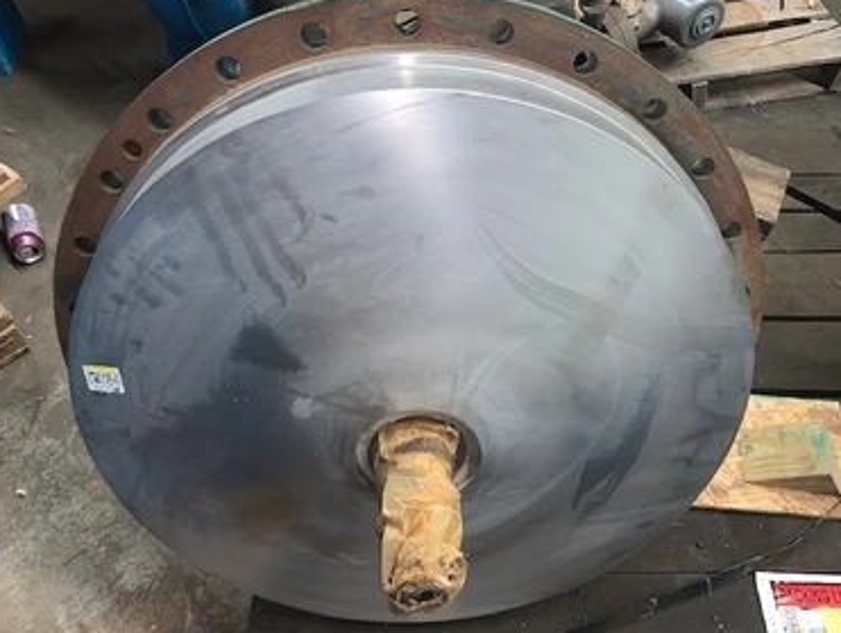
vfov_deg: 49.8
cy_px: 324
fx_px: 681
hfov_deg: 63.4
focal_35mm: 28
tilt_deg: -56.0
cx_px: 424
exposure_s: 1/6
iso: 50
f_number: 1.8
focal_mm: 4.25
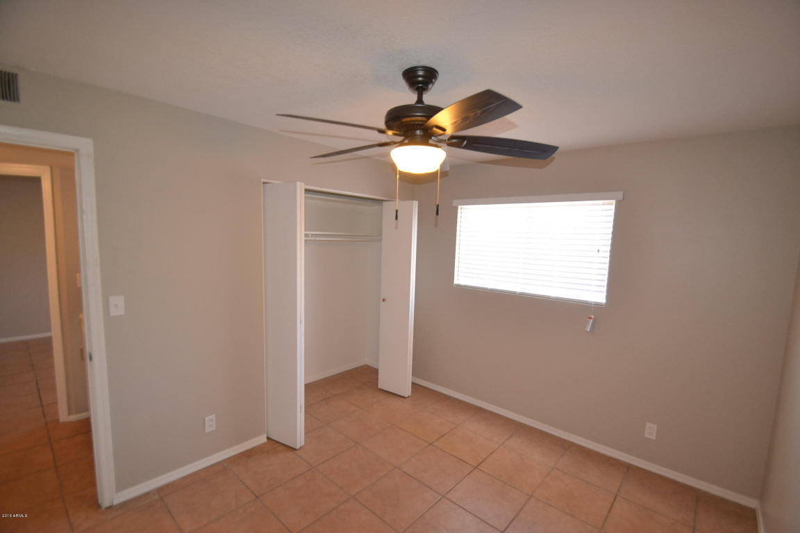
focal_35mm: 15
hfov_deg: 100.4
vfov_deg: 77.3
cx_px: 400
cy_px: 266
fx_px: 333
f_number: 3.5
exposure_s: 1/60
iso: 560
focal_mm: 10
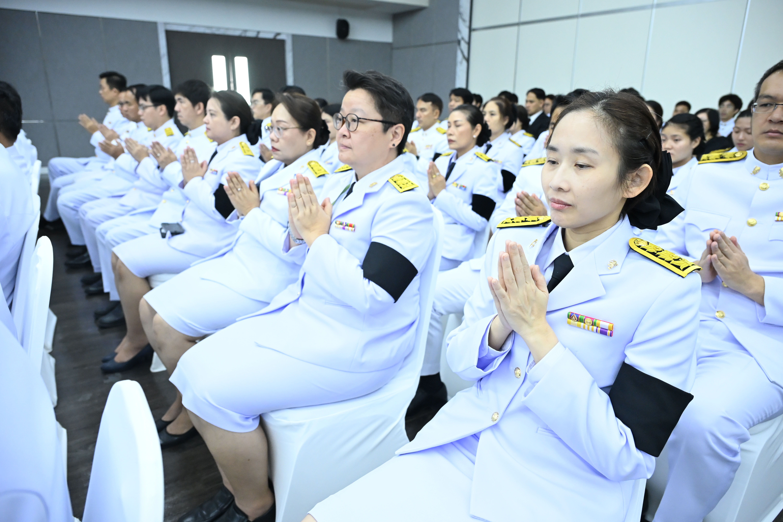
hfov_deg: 73.7
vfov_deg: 53.1
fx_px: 522
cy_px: 261
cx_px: 392
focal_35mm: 24
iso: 6400
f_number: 4
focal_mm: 24
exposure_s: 1/500
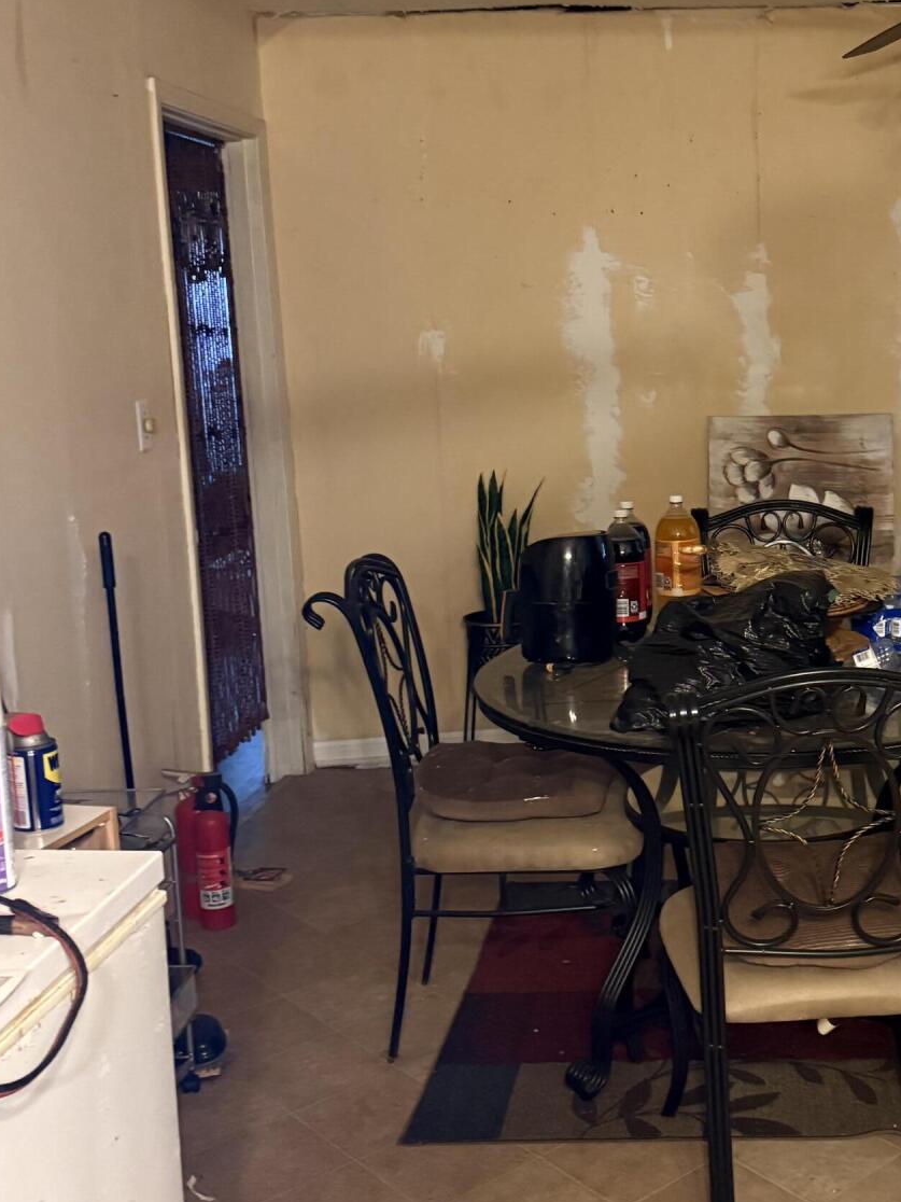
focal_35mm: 43
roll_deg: +0.5
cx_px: 762
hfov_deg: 32.4
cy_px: 571
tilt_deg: -9.6
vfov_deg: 43.8
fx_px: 1492
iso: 800
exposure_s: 1/30
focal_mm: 6.76
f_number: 1.78
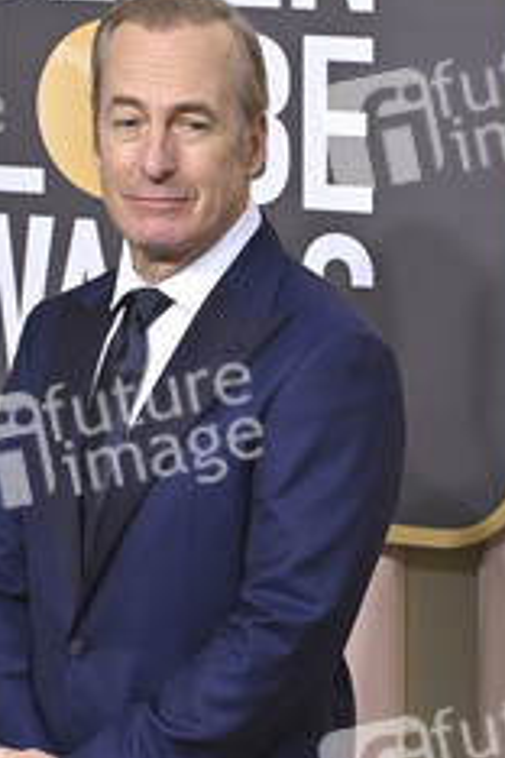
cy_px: 603
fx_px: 4166
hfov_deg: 6.9
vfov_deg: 10.4
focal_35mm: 198
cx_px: 191
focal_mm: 116
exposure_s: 1/500
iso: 800
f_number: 8
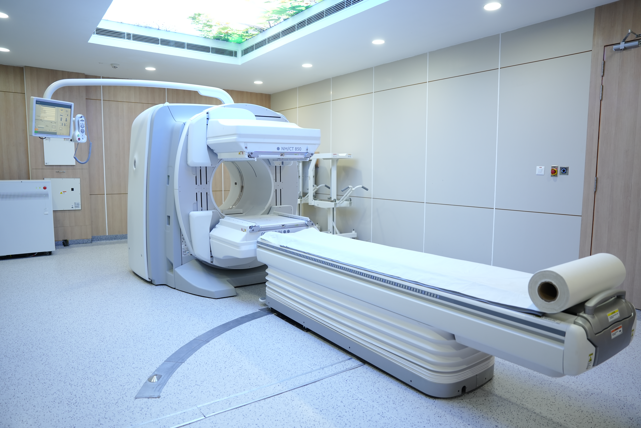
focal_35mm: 24
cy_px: 214
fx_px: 427
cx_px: 320
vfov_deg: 53.1
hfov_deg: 73.7
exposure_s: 1/100
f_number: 2.8
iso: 500
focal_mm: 24
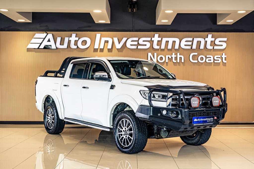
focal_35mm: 53
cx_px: 127
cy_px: 84
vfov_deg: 25.5
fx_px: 374
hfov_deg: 37.5
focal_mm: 53
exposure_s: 1/125
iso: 400
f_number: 4.5
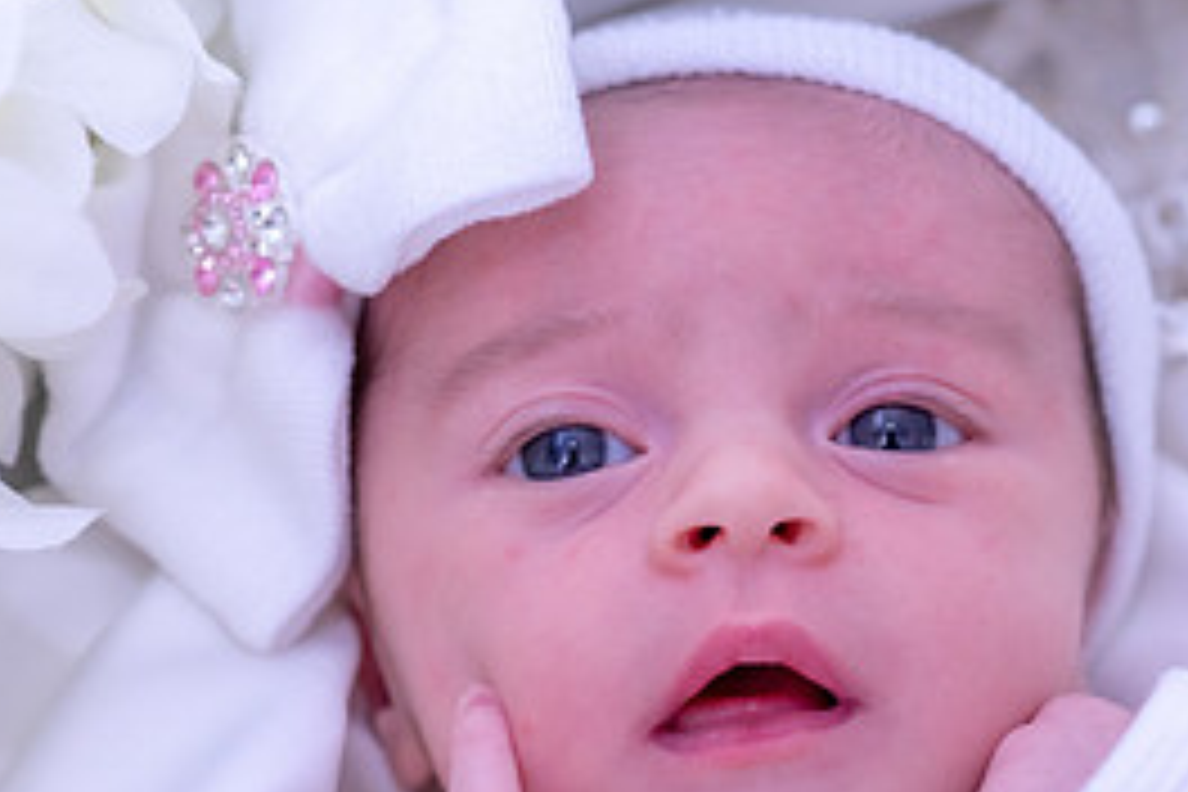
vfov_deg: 12.4
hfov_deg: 18.5
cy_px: 560
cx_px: 765
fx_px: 3630
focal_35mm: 110
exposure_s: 1/90
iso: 1000
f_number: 3.5
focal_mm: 50
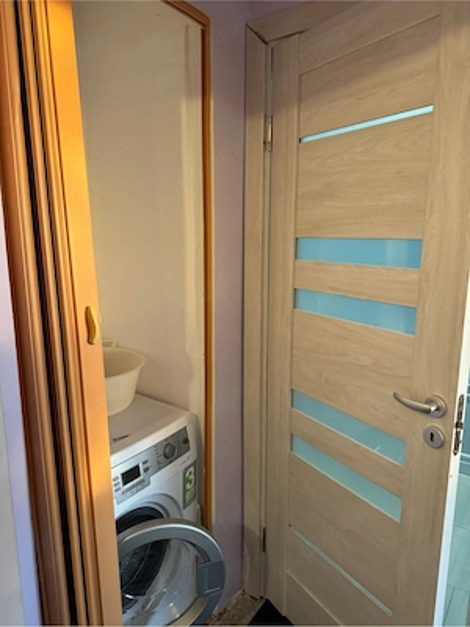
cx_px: 235
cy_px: 314
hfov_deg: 56.8
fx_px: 434
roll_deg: +0.7
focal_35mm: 24
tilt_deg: -10.6
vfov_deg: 71.6
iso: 400
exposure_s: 1/50
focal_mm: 6.76
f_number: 1.78
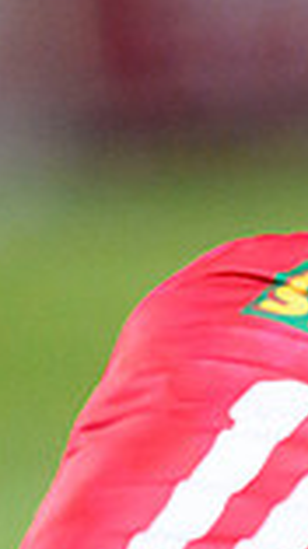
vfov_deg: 1.1
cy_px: 214
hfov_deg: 0.6
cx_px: 493
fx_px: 28840
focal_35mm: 1981
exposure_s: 1/1250
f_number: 2.8
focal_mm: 400
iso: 10000
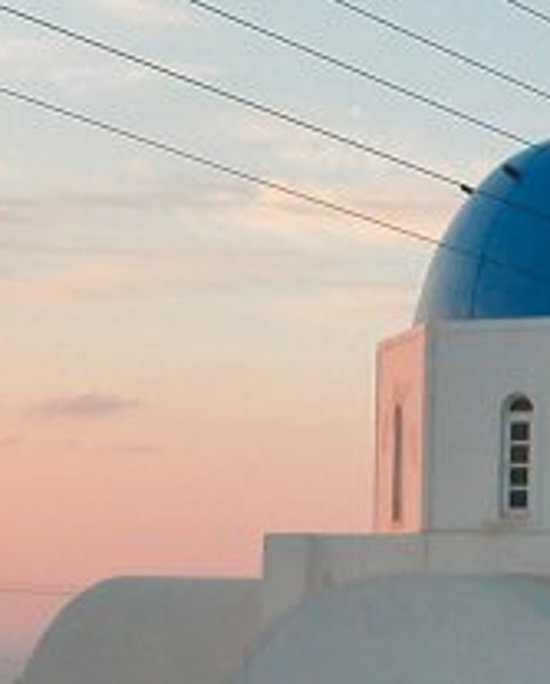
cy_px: 474
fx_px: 2619
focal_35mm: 129
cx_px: 850
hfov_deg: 11.4
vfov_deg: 14.9
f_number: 2.9
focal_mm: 6.6
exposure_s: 1/158
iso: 100
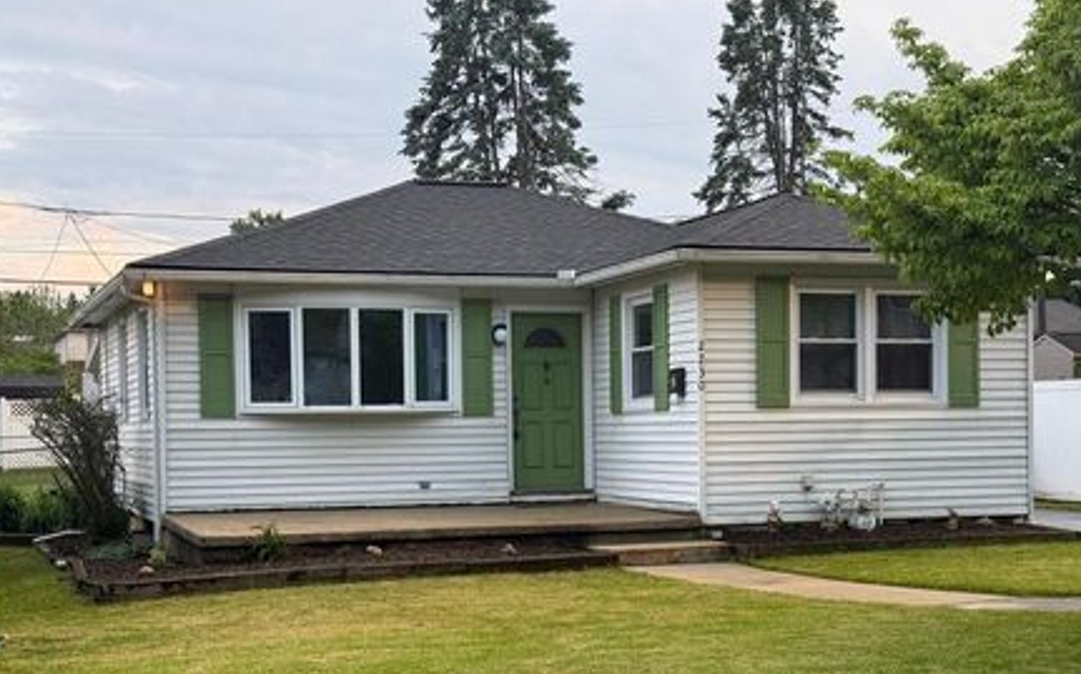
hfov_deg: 34.5
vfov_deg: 21.9
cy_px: 457
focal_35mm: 59
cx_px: 592
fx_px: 1738
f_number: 1.78
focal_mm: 6.76
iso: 80
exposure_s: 1/452
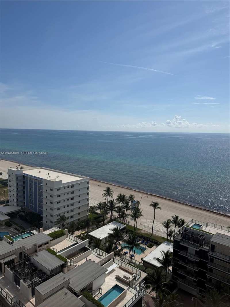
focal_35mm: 24
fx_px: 213
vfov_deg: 71.6
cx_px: 115
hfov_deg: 56.8
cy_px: 154
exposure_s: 1/11905
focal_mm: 6.76
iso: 80
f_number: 1.78
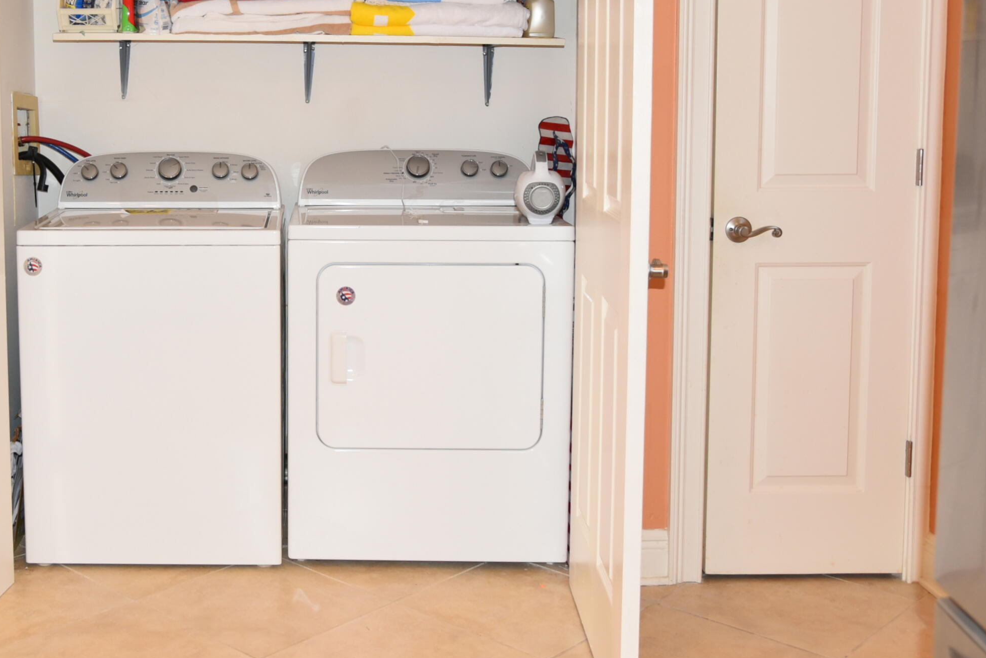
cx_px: 274
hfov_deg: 41.7
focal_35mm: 46
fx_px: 1260
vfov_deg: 29.0
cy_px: 209
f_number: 4.5
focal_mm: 30
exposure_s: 1/80
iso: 800
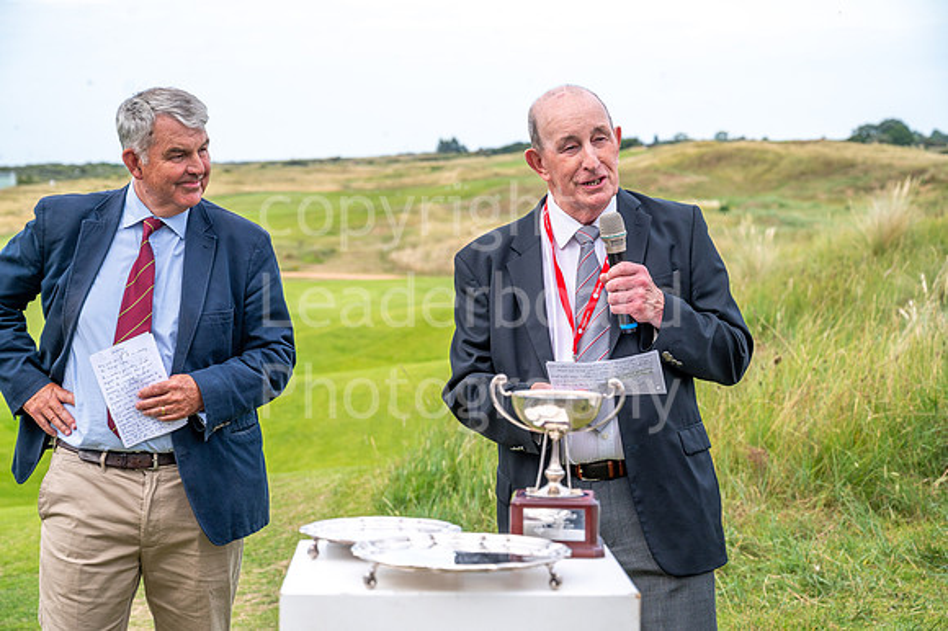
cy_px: 316
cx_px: 474
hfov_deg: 28.9
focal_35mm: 70
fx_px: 1842
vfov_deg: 19.4
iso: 400
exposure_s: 1/400
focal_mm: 70
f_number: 5.6
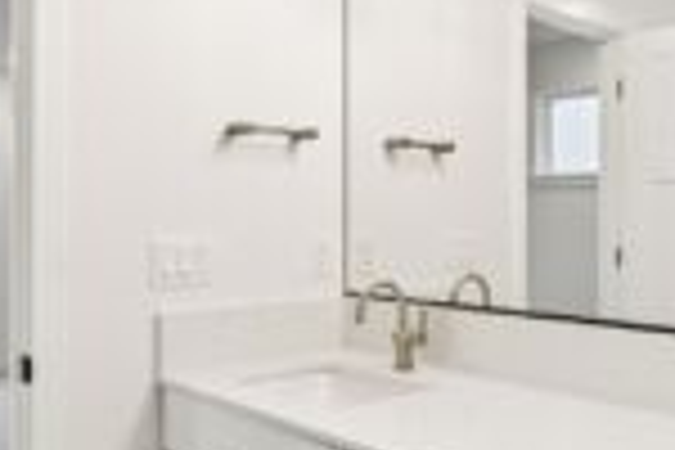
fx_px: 750
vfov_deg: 33.4
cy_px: 214
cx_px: 428
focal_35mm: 40
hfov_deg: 47.9
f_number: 9
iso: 400
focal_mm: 10
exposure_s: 1/30
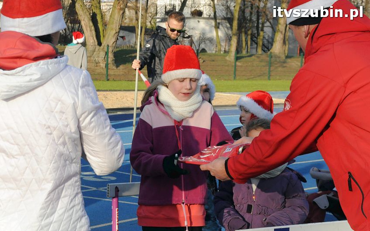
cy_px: 122
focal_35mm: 89
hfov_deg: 23.3
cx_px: 185
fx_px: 898
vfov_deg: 14.7
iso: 2000
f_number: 11
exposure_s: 1/2000
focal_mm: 58
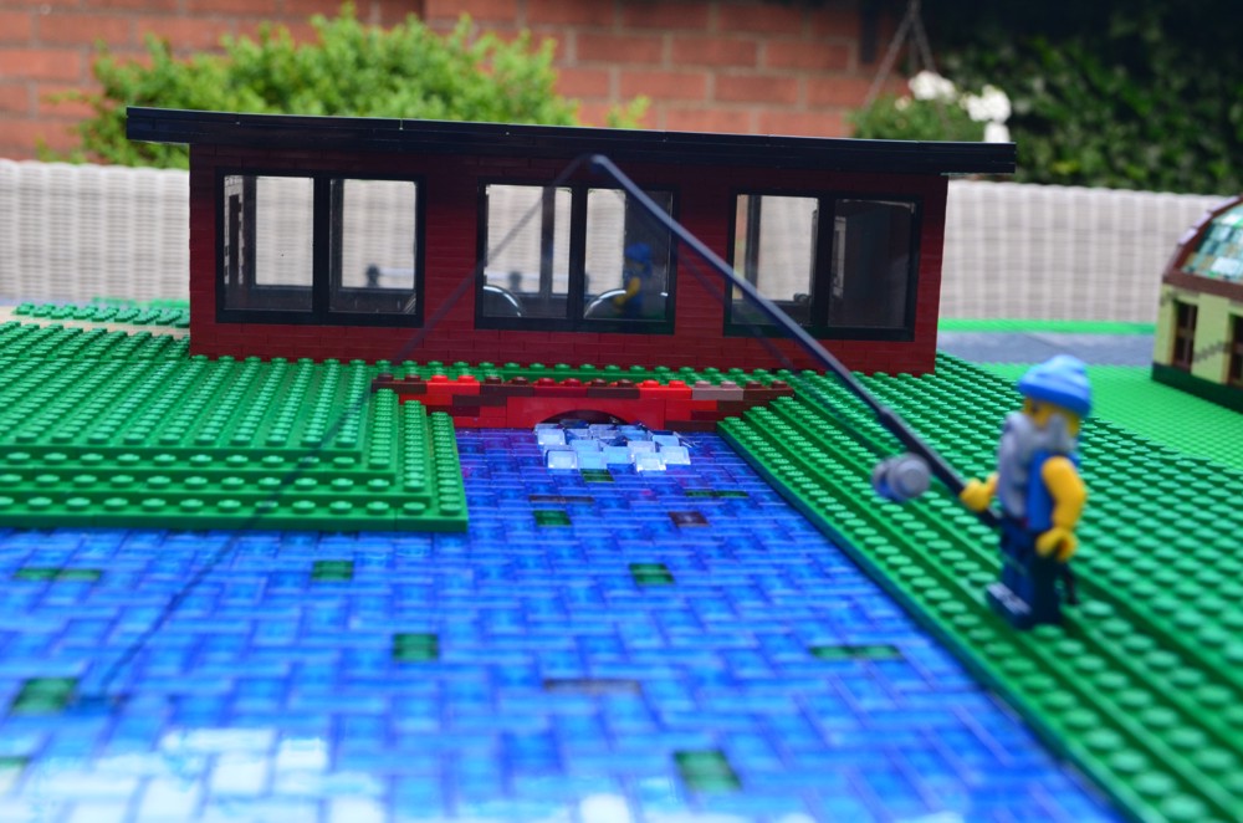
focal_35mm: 48
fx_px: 1654
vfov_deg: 27.9
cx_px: 622
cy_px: 412
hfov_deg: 41.2
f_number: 7.1
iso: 800
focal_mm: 32
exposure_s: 1/30
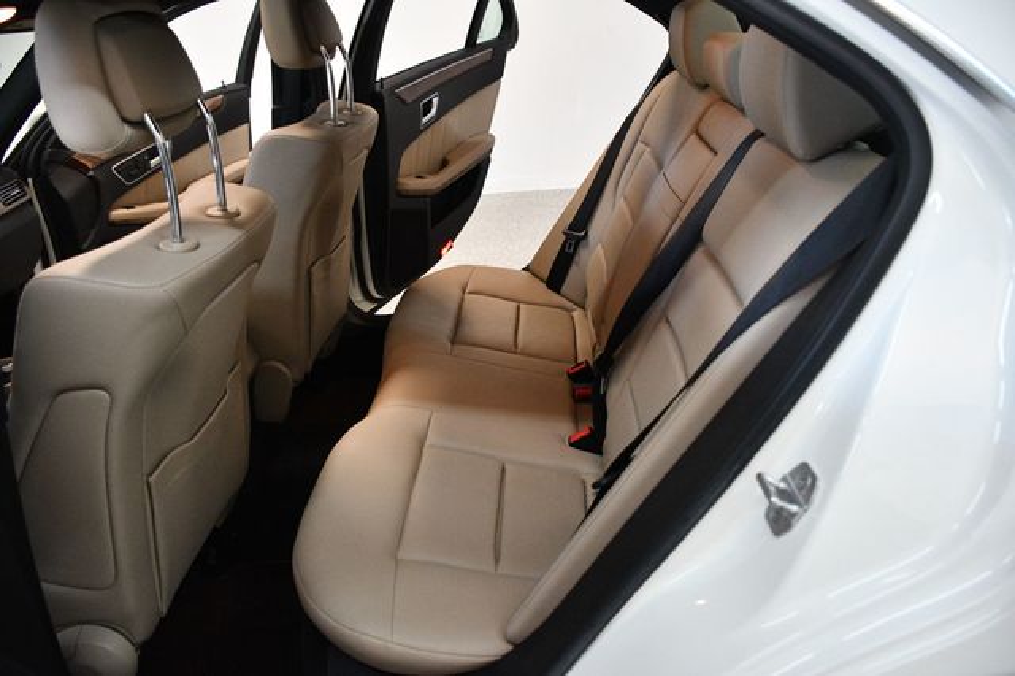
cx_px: 508
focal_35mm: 27
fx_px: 761
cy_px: 338
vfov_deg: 47.9
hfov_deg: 67.4
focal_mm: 18
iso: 2000
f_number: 3.5
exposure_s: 1/125
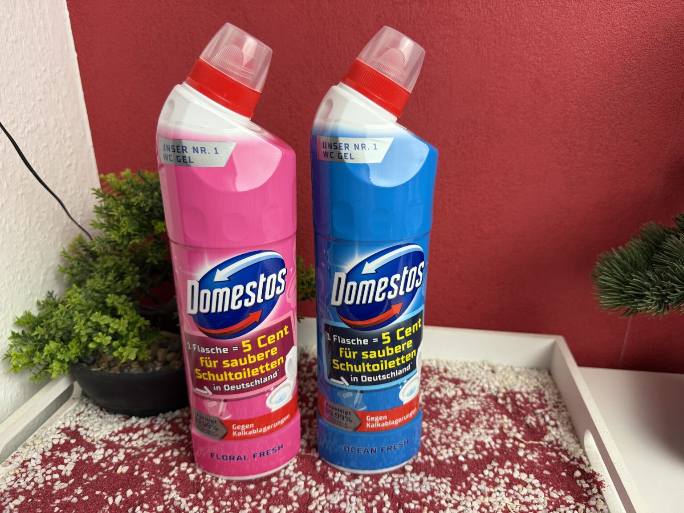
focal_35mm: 24
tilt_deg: -20.2
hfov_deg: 71.6
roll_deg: +0.3
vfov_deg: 56.8
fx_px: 474
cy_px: 256
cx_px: 342
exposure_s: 1/50
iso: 125
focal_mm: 6.76
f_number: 1.78
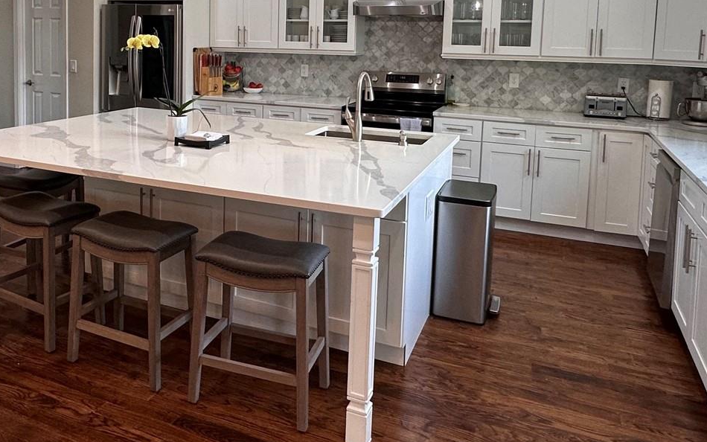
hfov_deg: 58.8
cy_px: 92
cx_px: 257
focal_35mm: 32
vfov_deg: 38.1
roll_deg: -1.1
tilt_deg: -5.1
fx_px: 617
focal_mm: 2.22
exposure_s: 1/120
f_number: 2.2
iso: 160
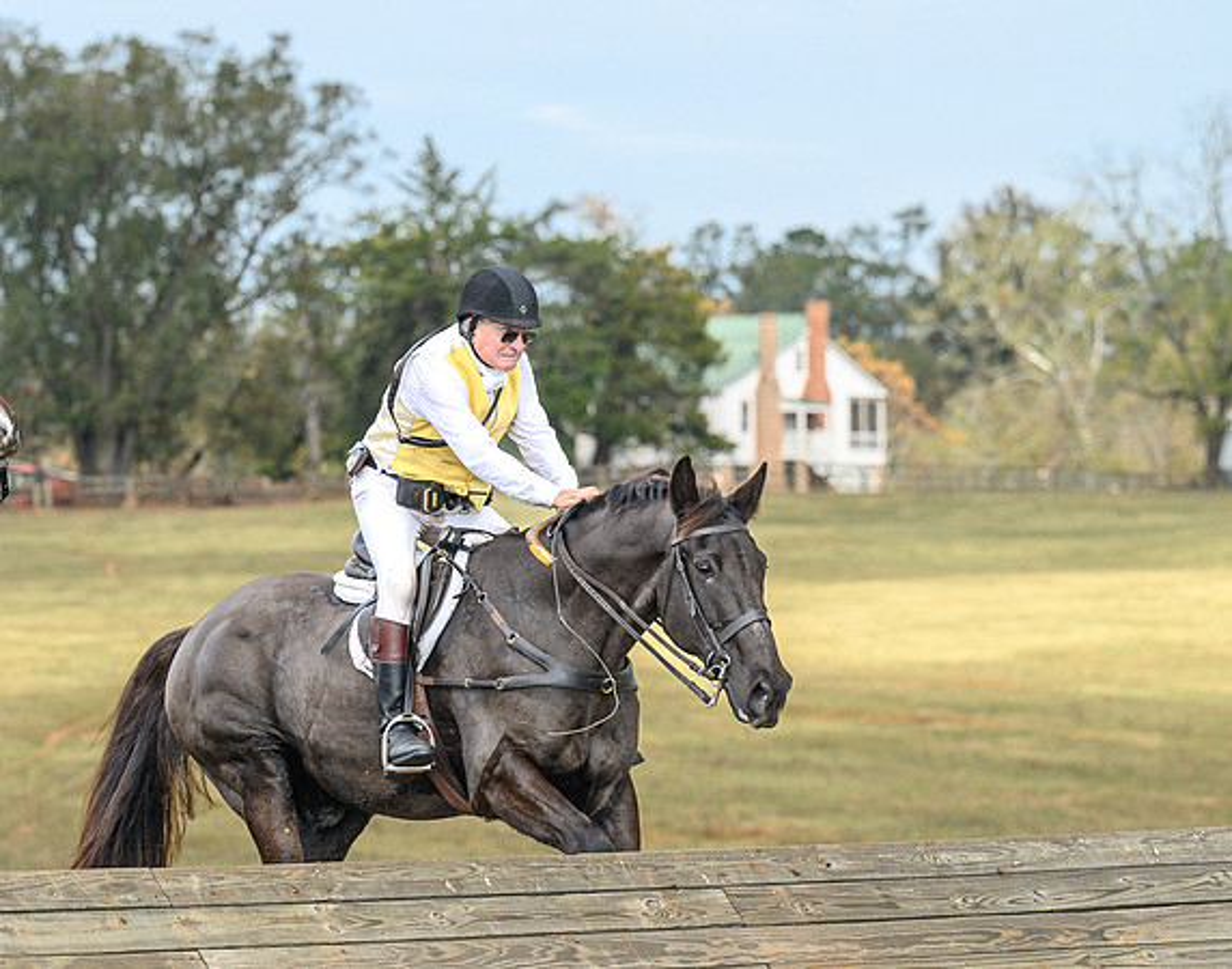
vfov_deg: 6.8
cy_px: 604
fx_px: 8118
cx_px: 323
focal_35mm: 224
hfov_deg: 8.7
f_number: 3.5
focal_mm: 110
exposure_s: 1/800
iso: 400
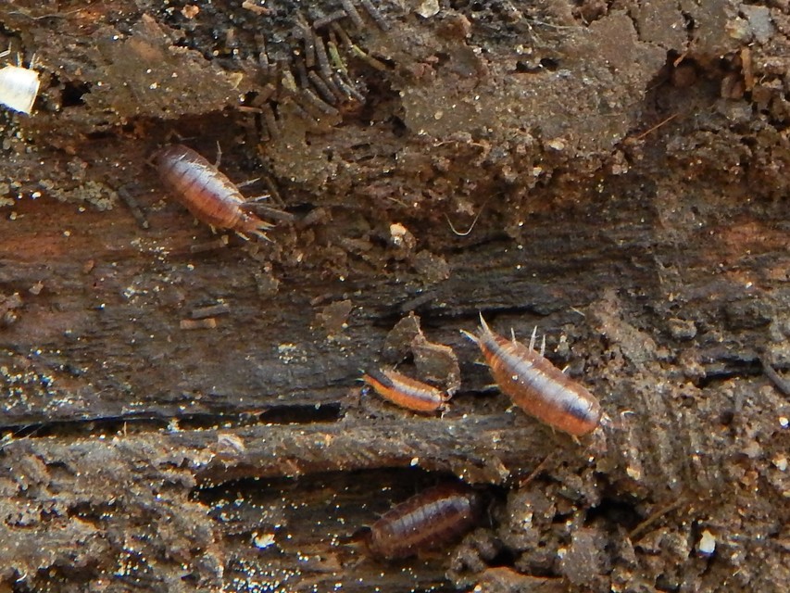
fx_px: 1575
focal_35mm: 69
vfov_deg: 21.3
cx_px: 395
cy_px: 296
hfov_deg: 28.2
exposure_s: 1/250
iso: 360
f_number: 4.1
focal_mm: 12.3
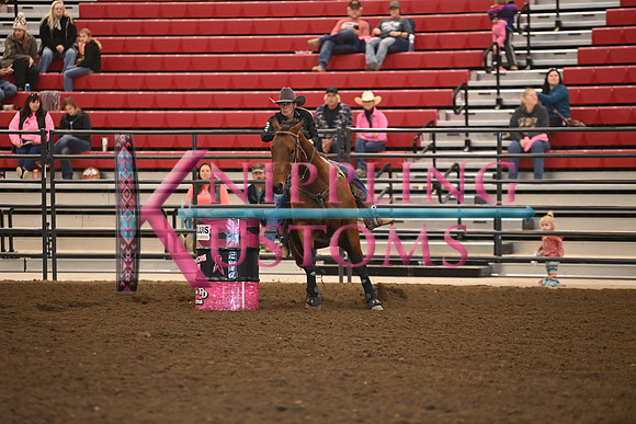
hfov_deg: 10.3
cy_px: 212
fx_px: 3534
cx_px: 318
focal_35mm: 200
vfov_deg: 6.9
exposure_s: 1/250
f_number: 3.2
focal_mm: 200
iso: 1600
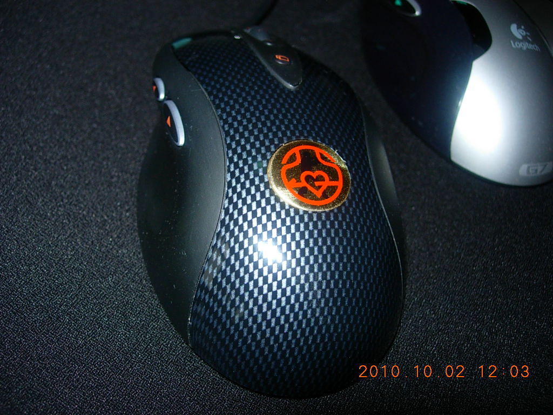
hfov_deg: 49.0
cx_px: 276
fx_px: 607
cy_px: 208
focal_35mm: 38
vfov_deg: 37.7
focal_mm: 7.8
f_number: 2.8
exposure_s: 1/64
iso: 100
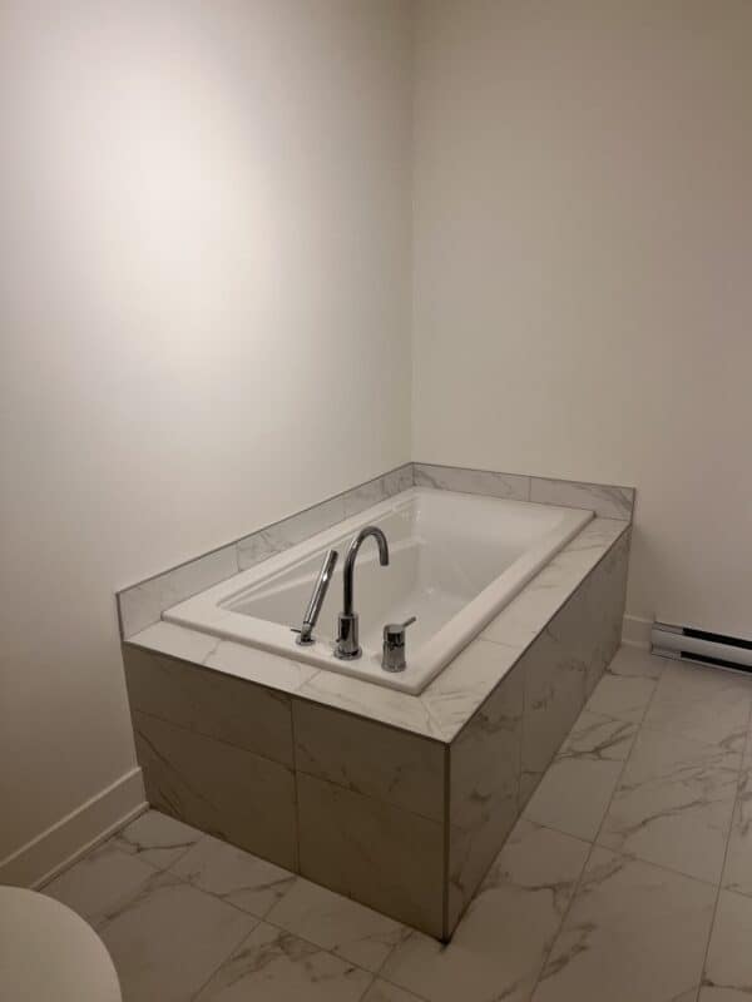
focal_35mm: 26
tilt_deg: -14.4
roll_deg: +0.8
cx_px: 376
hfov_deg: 53.1
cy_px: 501
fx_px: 753
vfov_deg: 67.3
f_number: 1.6
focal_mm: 5.1
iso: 100
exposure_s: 1/120
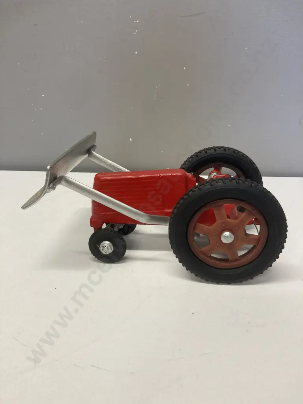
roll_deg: +0.3
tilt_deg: -21.9
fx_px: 327
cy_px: 202
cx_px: 152
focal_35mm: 28
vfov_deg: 63.4
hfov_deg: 49.7
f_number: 1.8
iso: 50
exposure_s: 1/50
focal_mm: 3.99
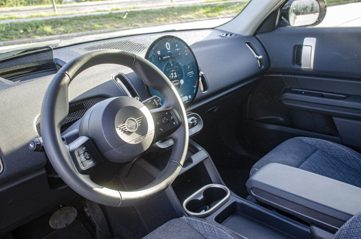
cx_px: 180
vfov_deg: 39.8
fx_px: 330
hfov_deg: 57.3
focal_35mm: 33
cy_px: 120
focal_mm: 22
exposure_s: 1/60
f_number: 4
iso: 400
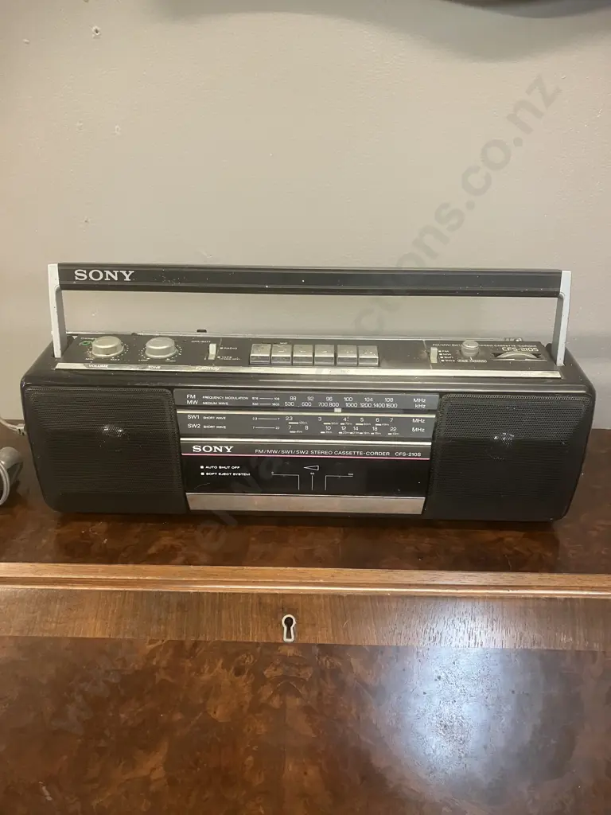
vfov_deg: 63.4
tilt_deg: -28.6
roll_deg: -0.6
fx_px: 659
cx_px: 306
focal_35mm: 28
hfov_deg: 49.7
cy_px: 408
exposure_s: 1/50
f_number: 1.8
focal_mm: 3.99
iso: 320
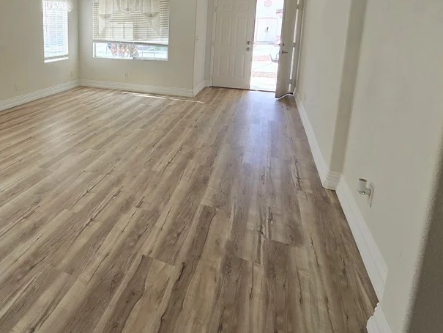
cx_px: 86
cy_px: 84
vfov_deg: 58.0
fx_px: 282
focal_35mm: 22
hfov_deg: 68.7
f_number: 2.2
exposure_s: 1/285
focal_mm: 2.2
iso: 50
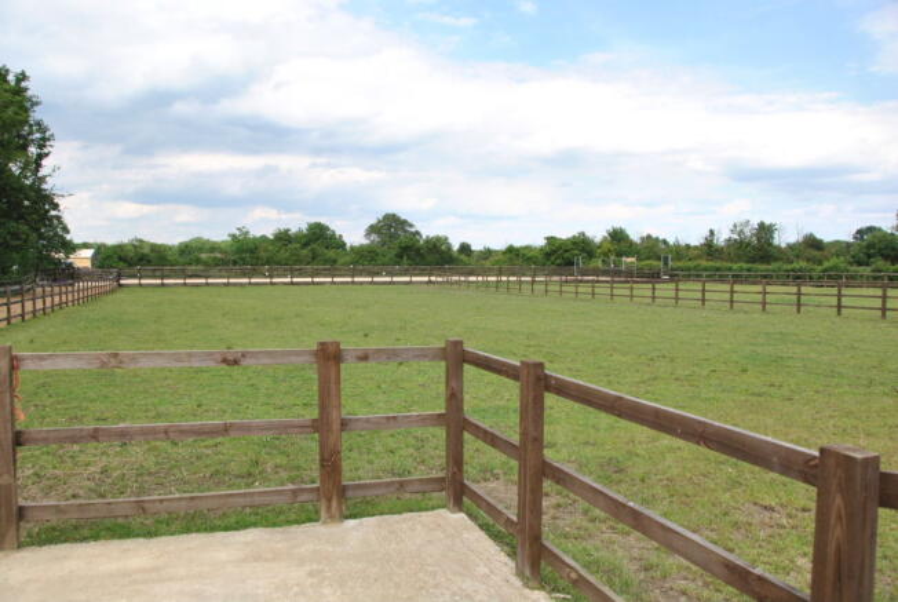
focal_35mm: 27
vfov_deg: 48.1
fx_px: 675
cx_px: 449
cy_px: 301
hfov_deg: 67.3
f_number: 7.1
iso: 100
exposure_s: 1/200
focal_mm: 18
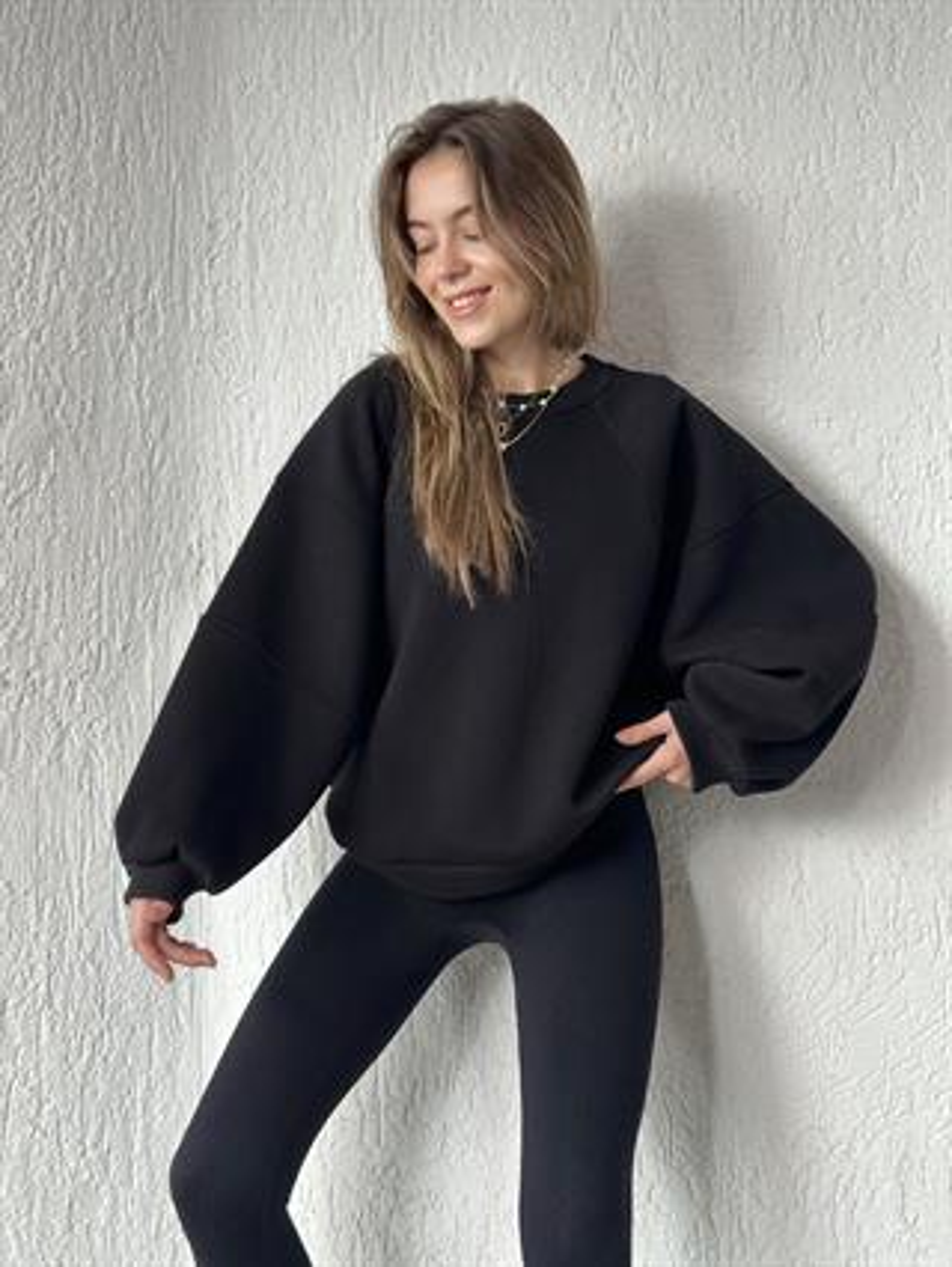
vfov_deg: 39.6
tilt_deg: +1.7
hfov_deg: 30.3
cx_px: 476
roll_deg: +0.0
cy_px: 634
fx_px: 1758
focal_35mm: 48
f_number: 1.78
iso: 125
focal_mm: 6.86
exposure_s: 1/81
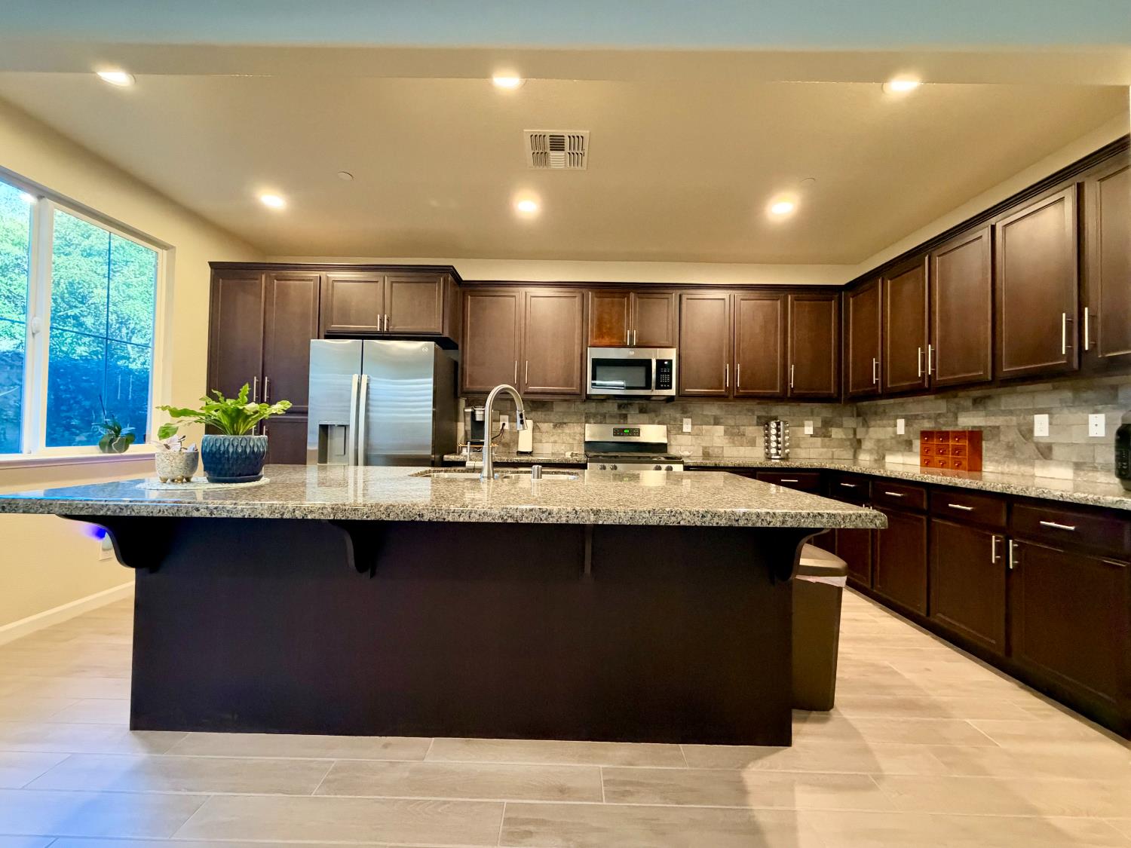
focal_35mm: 14
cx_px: 566
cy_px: 424
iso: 1000
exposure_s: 1/60
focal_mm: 2.22
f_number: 2.2
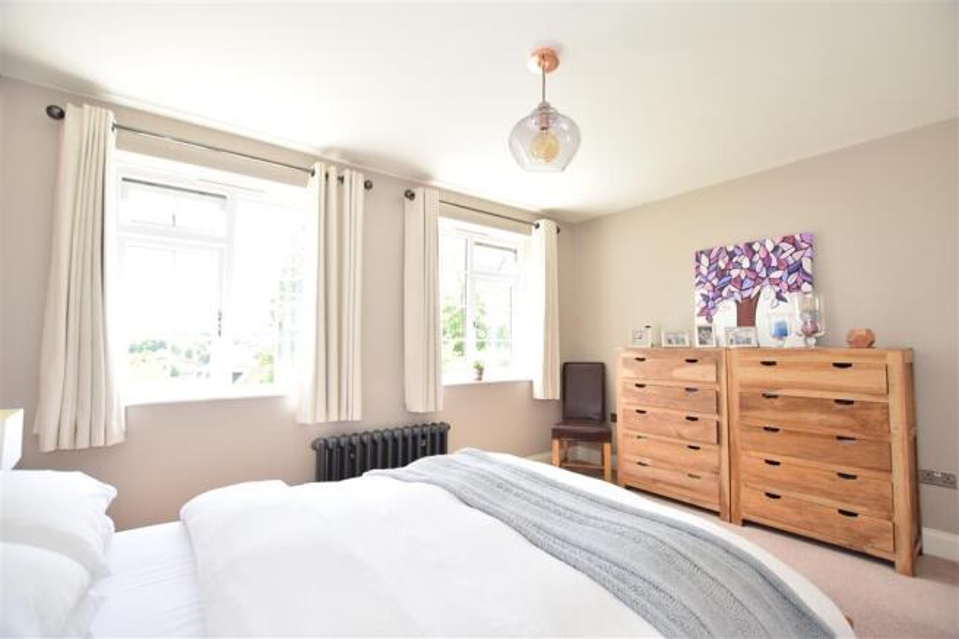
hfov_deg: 100.4
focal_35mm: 15
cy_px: 320
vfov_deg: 77.3
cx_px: 480
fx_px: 399
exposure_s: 1/200
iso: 500
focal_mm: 10
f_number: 4.5
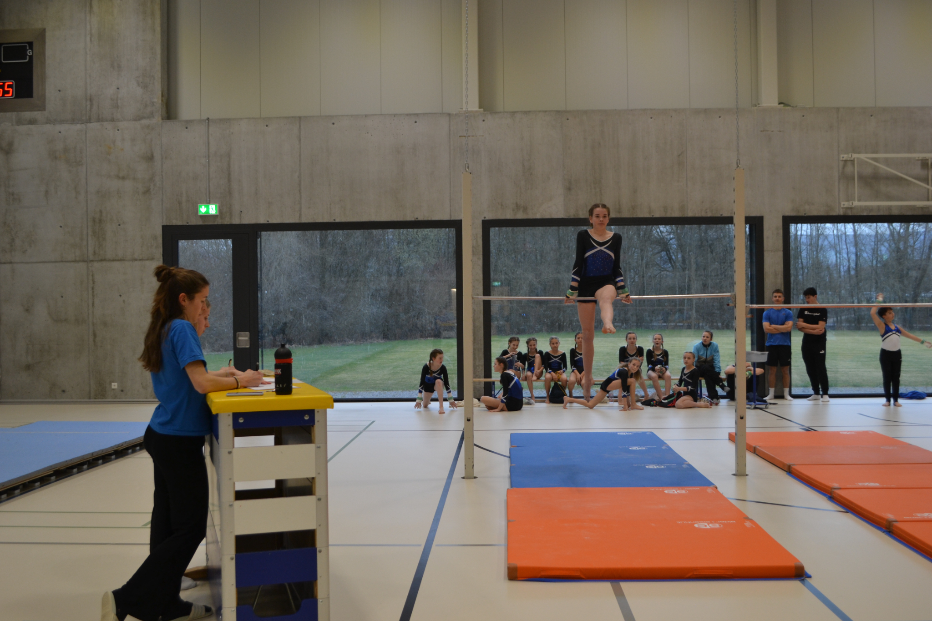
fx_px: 932
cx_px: 466
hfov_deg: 53.1
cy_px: 310
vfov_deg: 36.9
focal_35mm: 36
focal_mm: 24
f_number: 5
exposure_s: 1/100
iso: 400
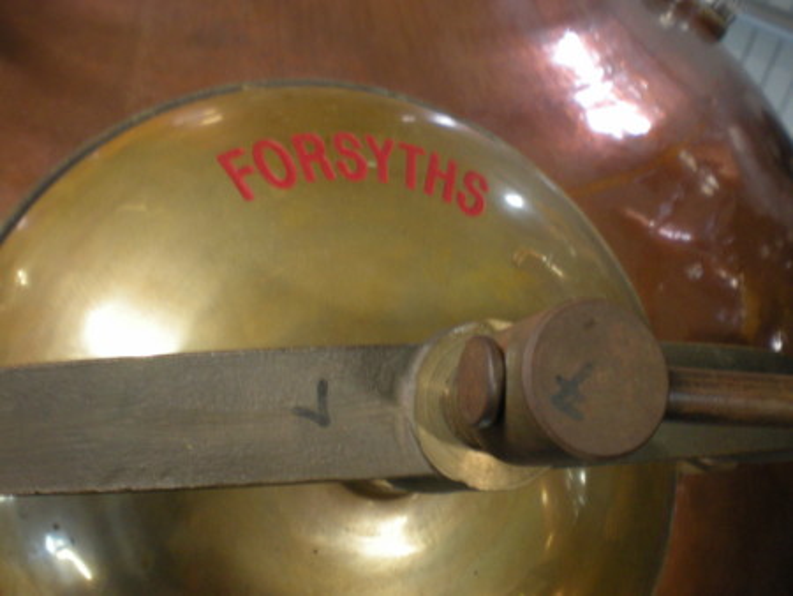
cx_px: 396
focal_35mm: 38
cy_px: 298
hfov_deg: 49.0
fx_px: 871
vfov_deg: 37.8
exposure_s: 1/15
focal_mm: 6.3
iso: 253
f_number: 3.1
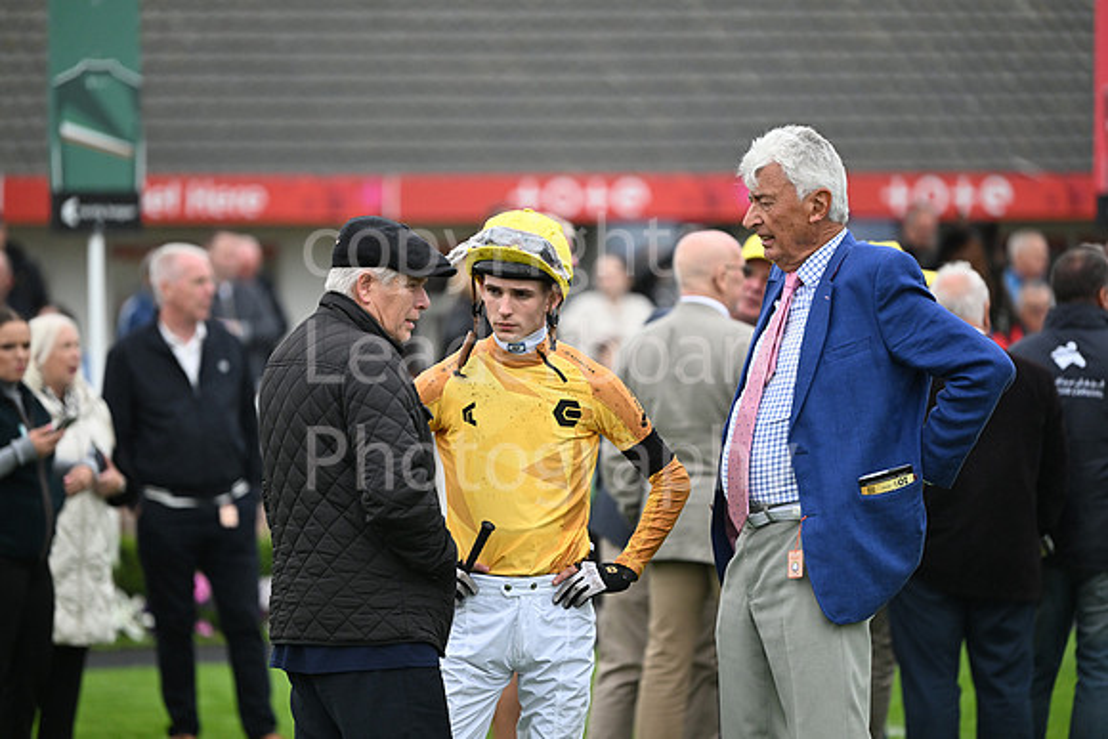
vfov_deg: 6.9
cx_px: 554
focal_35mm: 200
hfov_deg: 10.3
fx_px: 6157
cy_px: 370
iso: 1250
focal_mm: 200
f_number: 2.8
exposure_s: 1/1600
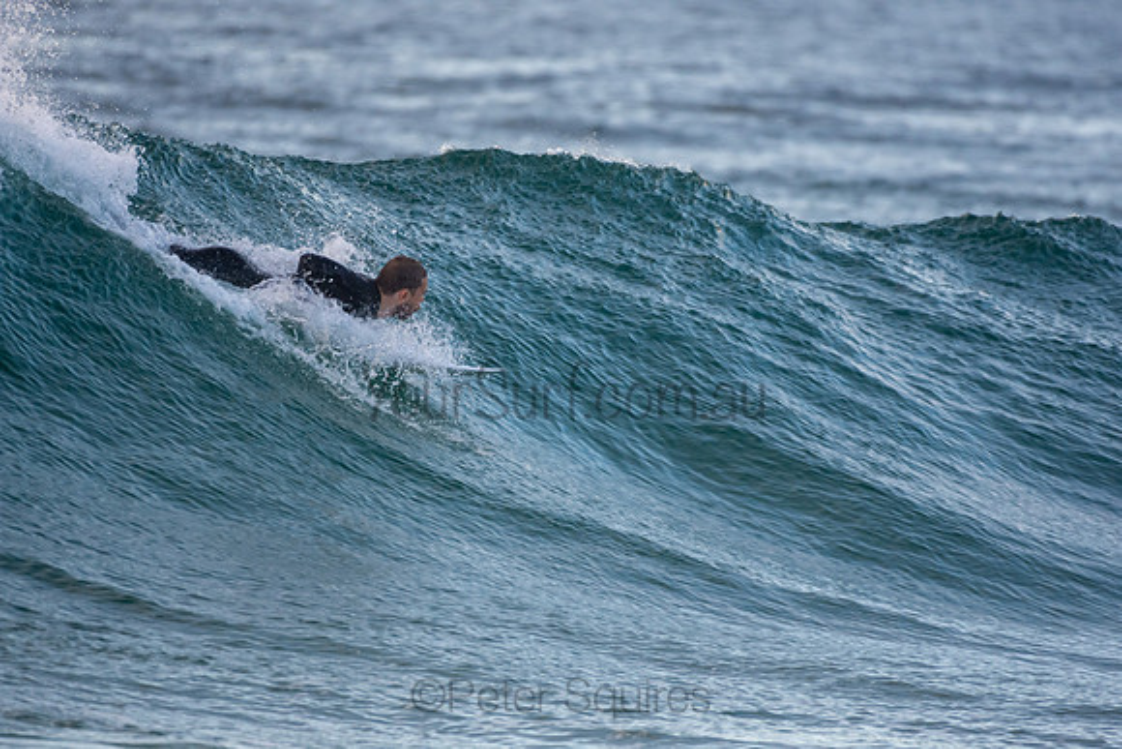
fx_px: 23379
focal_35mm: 750
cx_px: 561
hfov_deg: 2.7
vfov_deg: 1.8
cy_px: 374
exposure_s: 1/500
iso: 720
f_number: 5.6
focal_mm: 500
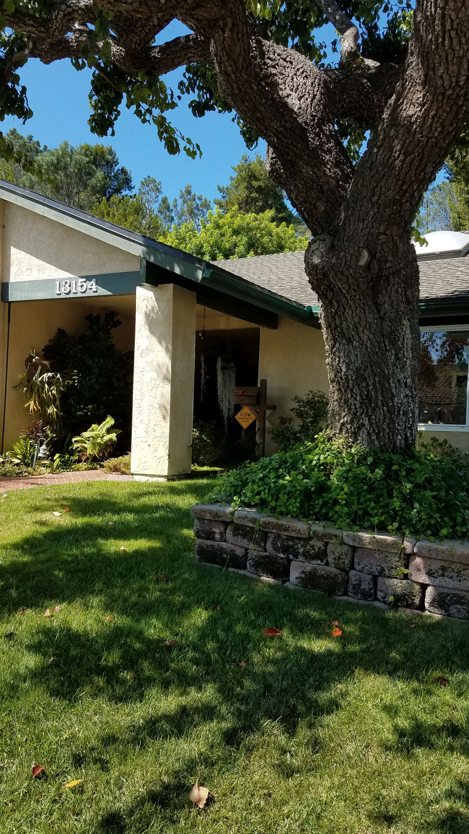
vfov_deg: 66.1
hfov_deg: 40.1
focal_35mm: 29
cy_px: 417
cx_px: 214
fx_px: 641
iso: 40
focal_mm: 4.2
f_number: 1.7
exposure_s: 1/1404
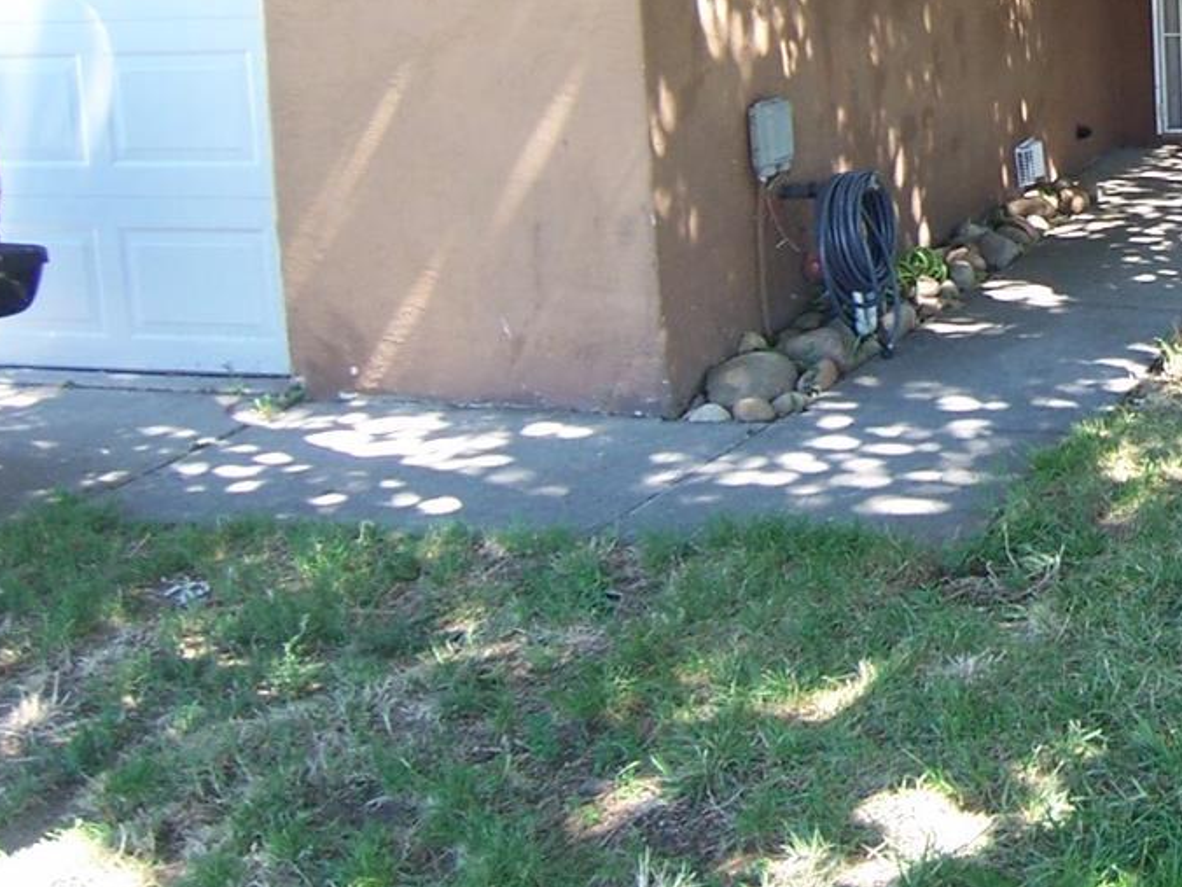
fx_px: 1741
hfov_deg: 33.2
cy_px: 52
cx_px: 1275
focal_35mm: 51
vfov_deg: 27.3
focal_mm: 3.8
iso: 64
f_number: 2.8
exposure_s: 1/60
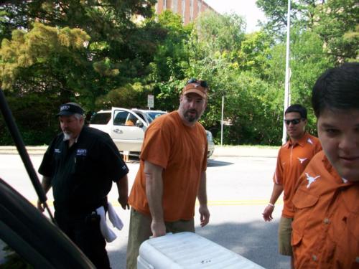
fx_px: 332
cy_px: 134
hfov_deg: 56.8
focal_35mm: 32
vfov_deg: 44.2
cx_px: 180
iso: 64
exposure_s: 1/320
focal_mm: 5.7
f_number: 2.8
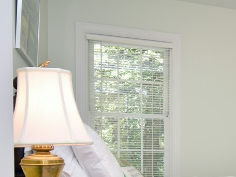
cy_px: 171
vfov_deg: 25.4
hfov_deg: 31.1
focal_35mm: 55
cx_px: 259
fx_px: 375
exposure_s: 1/80
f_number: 5.3
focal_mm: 16
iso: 200
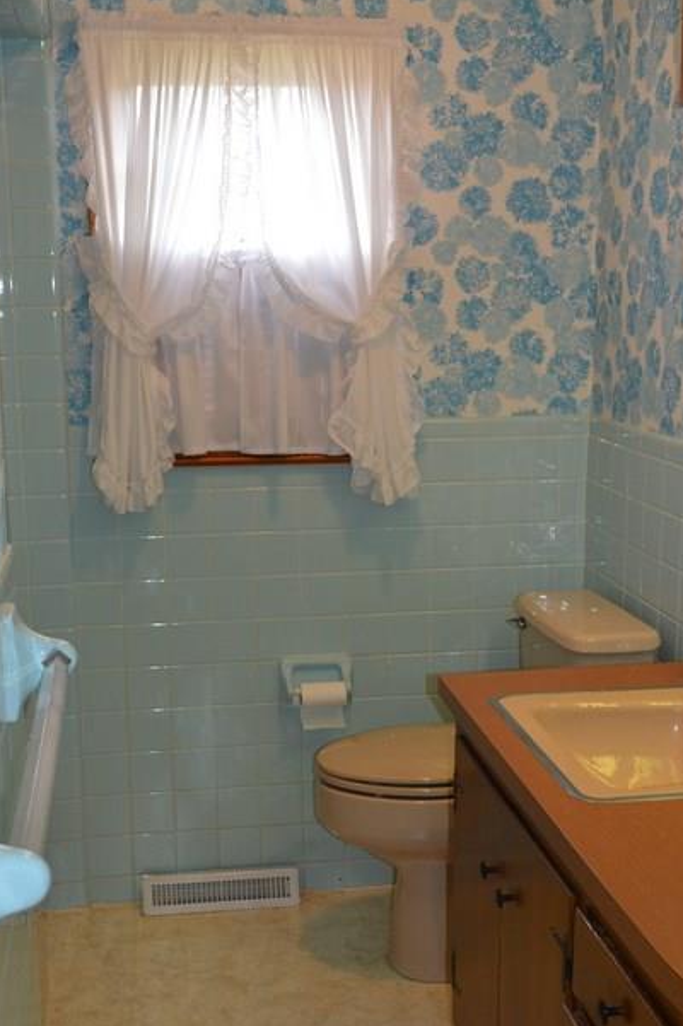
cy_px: 541
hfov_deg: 29.2
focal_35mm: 46
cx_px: 341
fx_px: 1310
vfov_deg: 42.7
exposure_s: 1/60
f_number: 4
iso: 500
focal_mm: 24
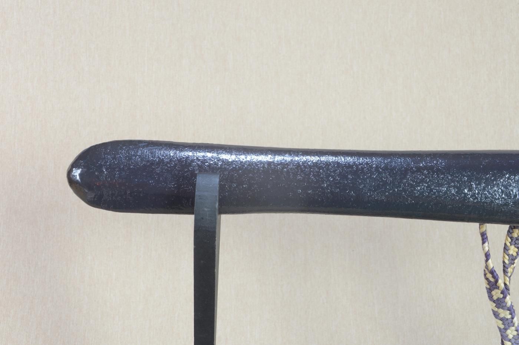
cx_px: 260
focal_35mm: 46
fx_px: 670
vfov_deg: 28.9
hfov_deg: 42.4
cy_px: 172
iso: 400
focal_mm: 31
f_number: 11
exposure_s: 1/1.6
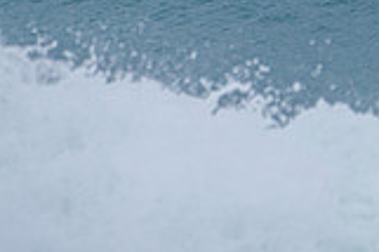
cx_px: 525
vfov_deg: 0.6
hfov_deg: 0.9
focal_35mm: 2211
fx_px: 23253
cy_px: -84
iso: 560
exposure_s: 1/2000
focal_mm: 500
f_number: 5.6
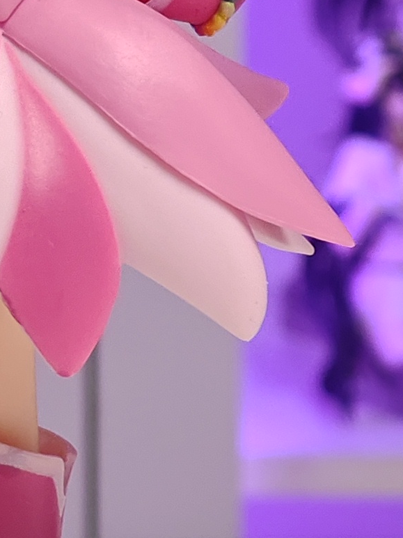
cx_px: 65
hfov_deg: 4.4
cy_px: 3
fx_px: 5251
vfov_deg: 5.9
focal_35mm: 338
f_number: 2.4
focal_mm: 7.48
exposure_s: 1/33.3
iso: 640
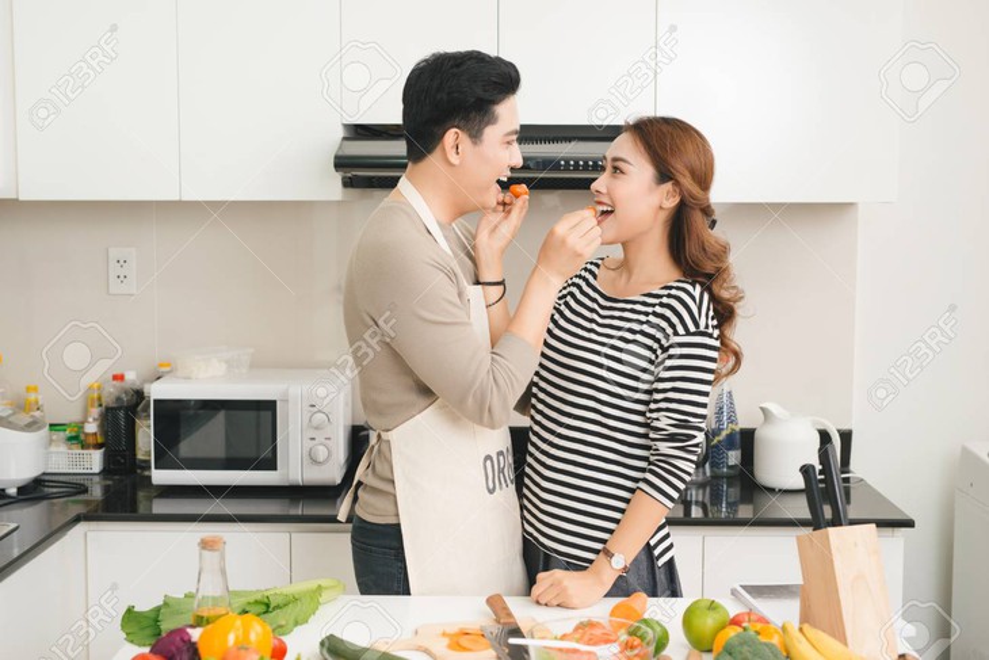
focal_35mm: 50
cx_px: 494
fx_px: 1374
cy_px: 330
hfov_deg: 39.6
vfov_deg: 27.0
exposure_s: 1/160
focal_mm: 50
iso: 400
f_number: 4
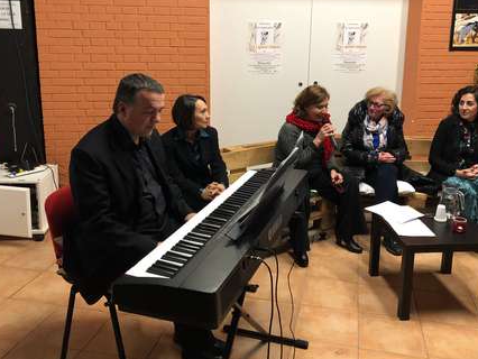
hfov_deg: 52.6
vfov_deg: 40.5
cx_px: 253
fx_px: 484
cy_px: 142
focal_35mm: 35
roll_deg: -0.1
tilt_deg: -12.1
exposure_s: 1/8
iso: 100
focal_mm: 3.99
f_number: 1.8
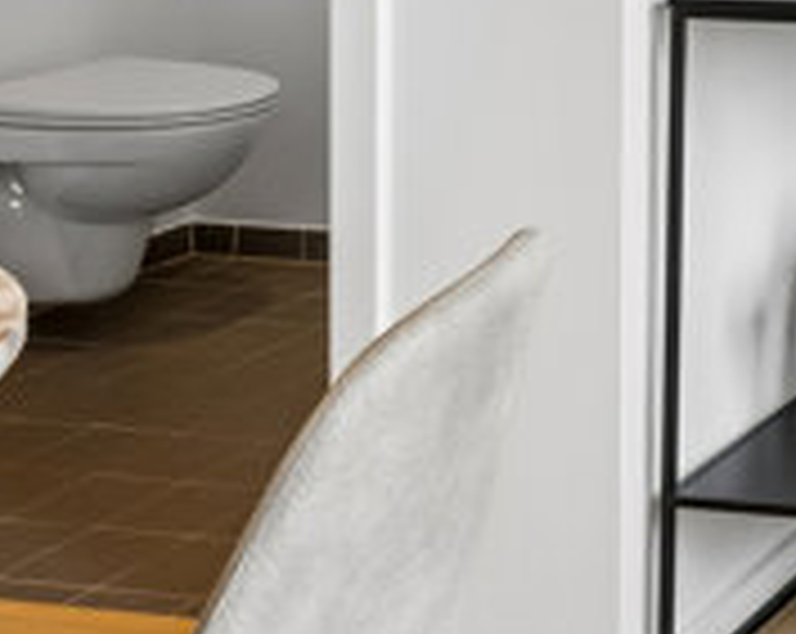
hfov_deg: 17.3
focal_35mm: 86
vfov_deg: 16.2
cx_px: 1502
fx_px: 2024
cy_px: -339
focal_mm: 13.5
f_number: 8
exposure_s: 1/40
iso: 200
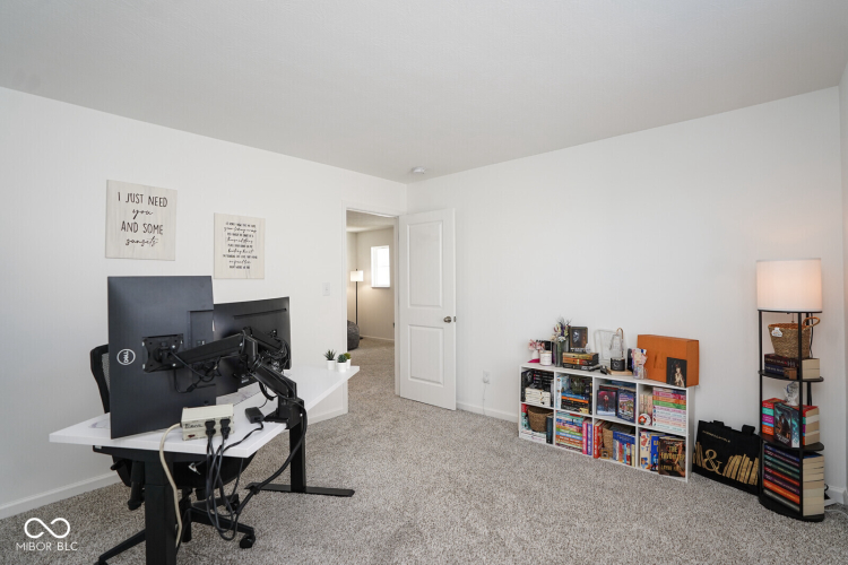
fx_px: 377
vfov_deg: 73.7
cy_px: 282
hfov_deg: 96.7
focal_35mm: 16
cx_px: 424
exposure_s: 1/160
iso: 500
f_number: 4
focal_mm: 16
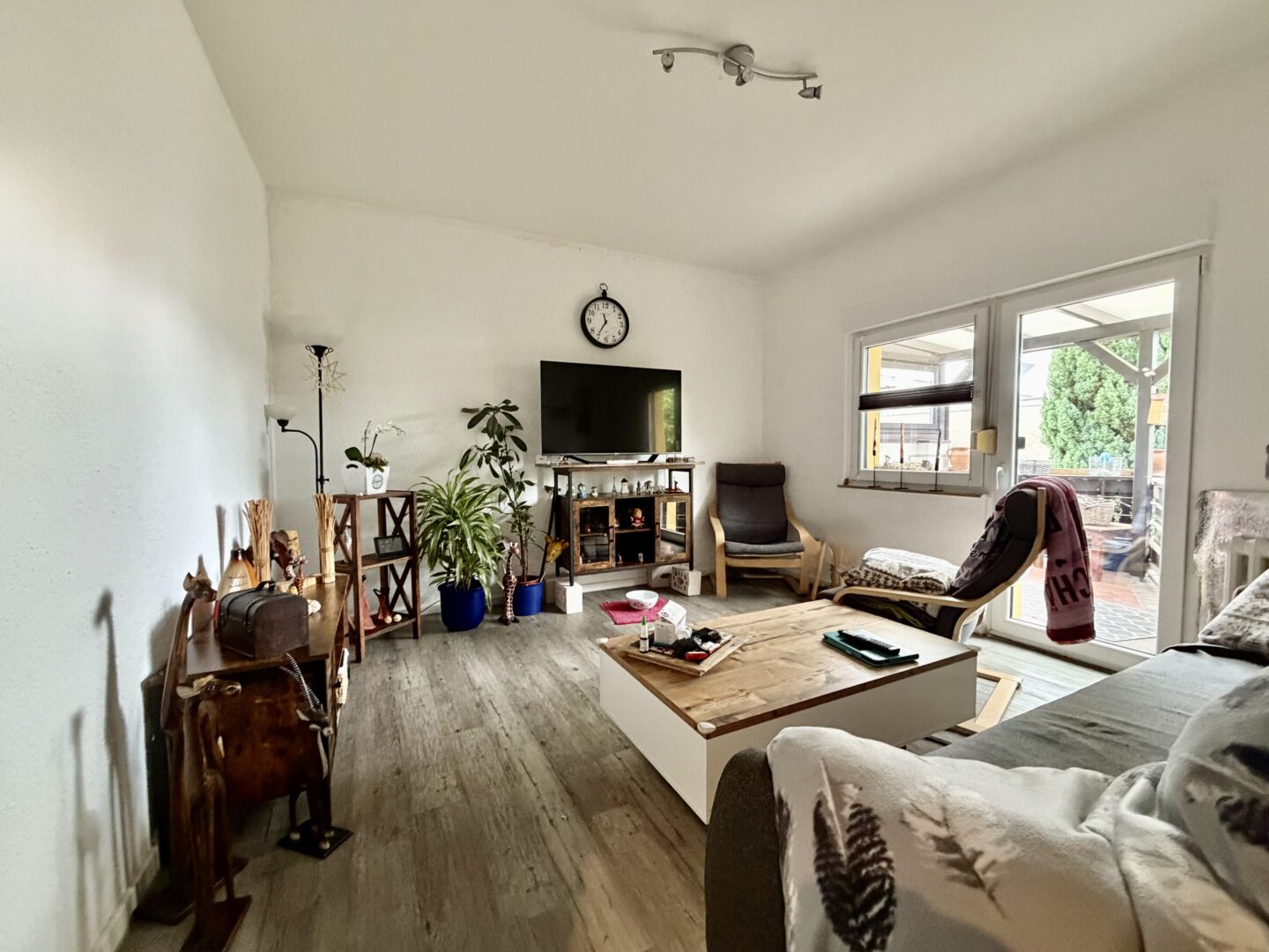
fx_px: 513
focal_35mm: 14
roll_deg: -0.8
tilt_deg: -2.4
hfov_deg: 102.1
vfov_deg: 85.7
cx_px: 634
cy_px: 476
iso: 500
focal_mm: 2.22
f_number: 2.2
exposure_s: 1/50
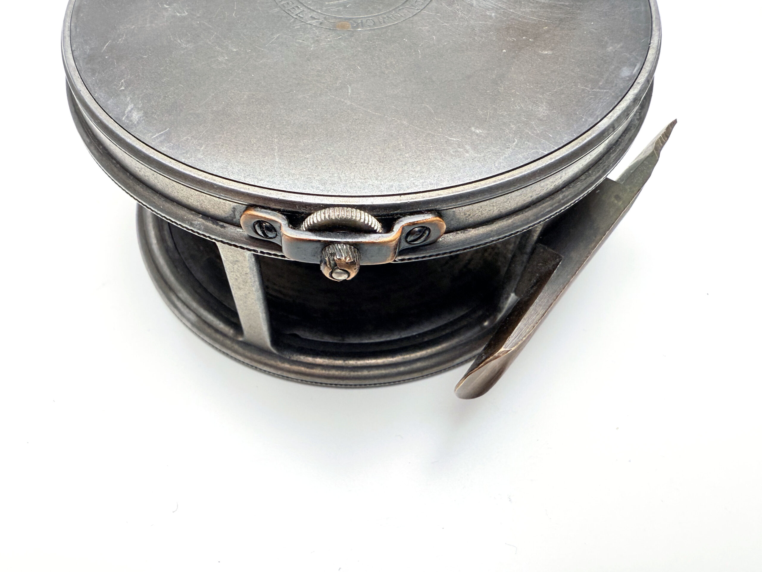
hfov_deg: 71.6
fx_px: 528
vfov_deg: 56.8
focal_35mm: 24
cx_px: 381
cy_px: 286
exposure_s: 1/241
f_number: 1.78
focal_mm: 6.76
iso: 64
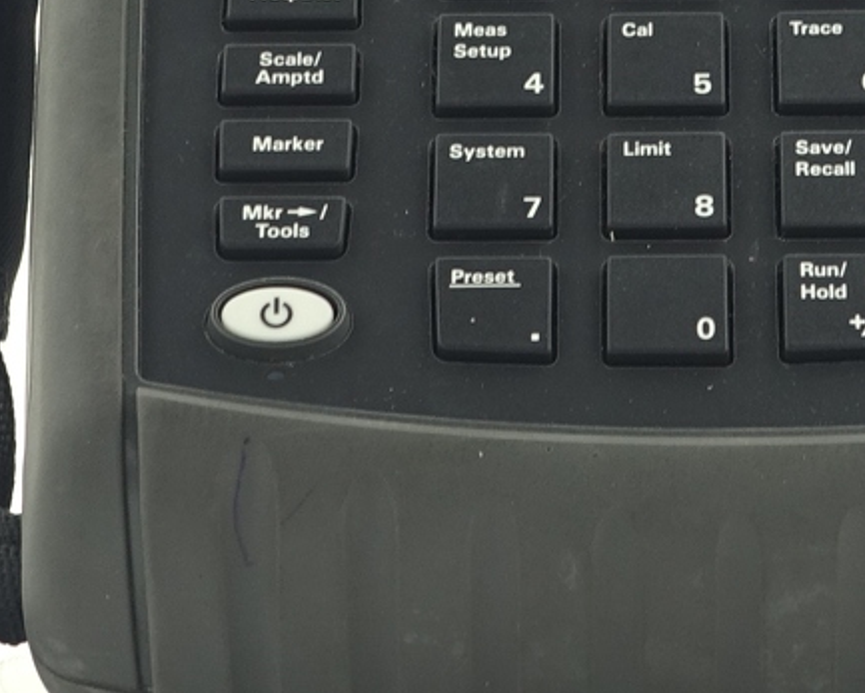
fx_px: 6020
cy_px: -231
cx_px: 707
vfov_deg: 6.5
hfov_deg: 8.2
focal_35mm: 235
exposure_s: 1/4
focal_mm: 19.29
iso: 100
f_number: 4.5
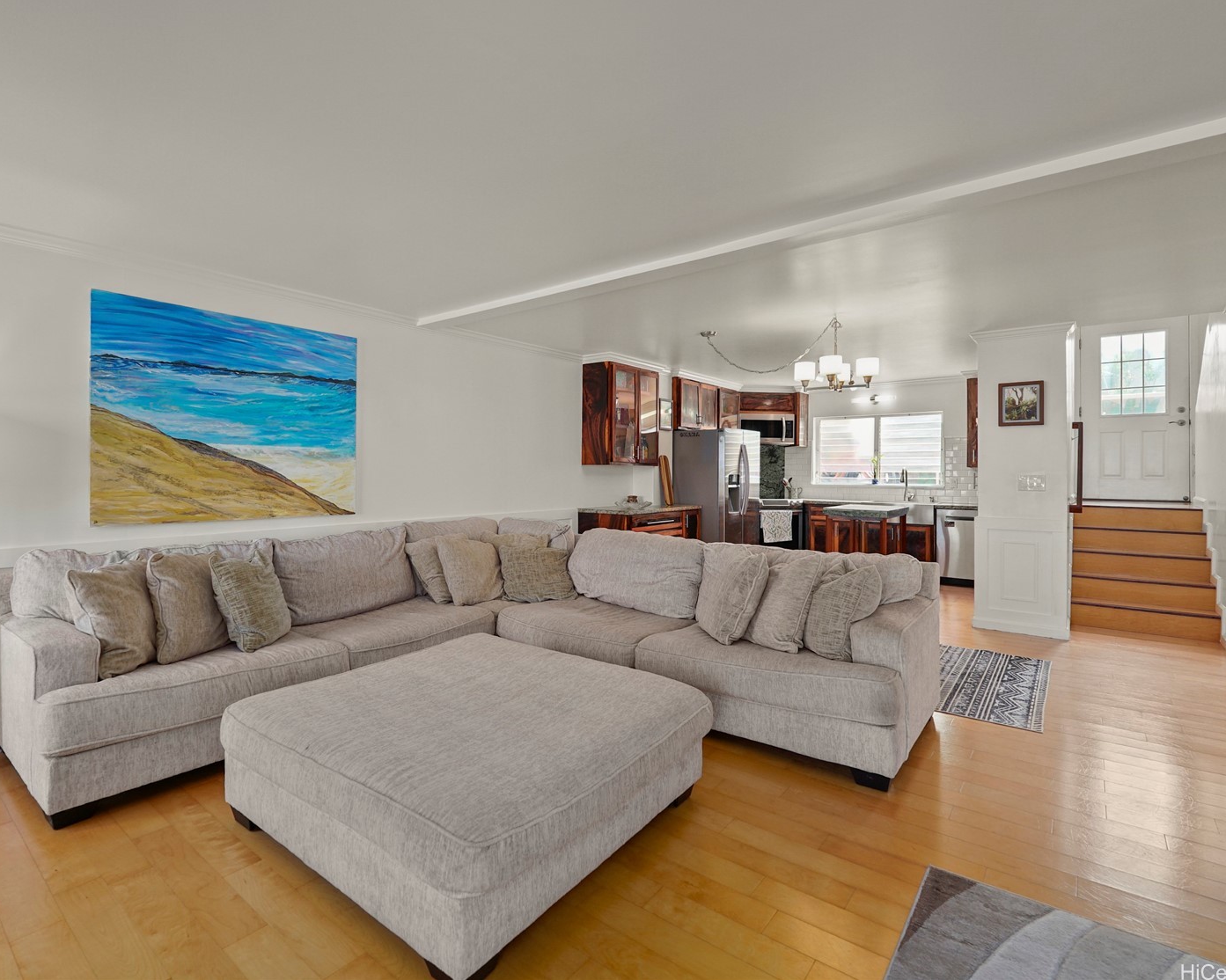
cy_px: 483
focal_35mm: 16
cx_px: 565
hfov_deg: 92.9
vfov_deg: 80.4
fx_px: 580
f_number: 6.3
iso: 320
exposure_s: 1/25
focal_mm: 14
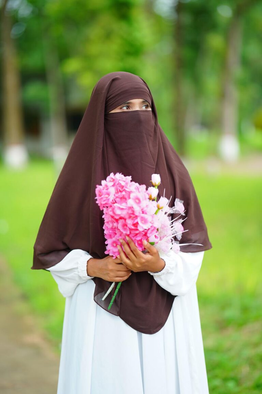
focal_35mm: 85
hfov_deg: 16.1
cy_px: 197
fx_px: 928
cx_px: 131
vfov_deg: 23.9
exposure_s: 1/160
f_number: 1.4
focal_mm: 85
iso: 100
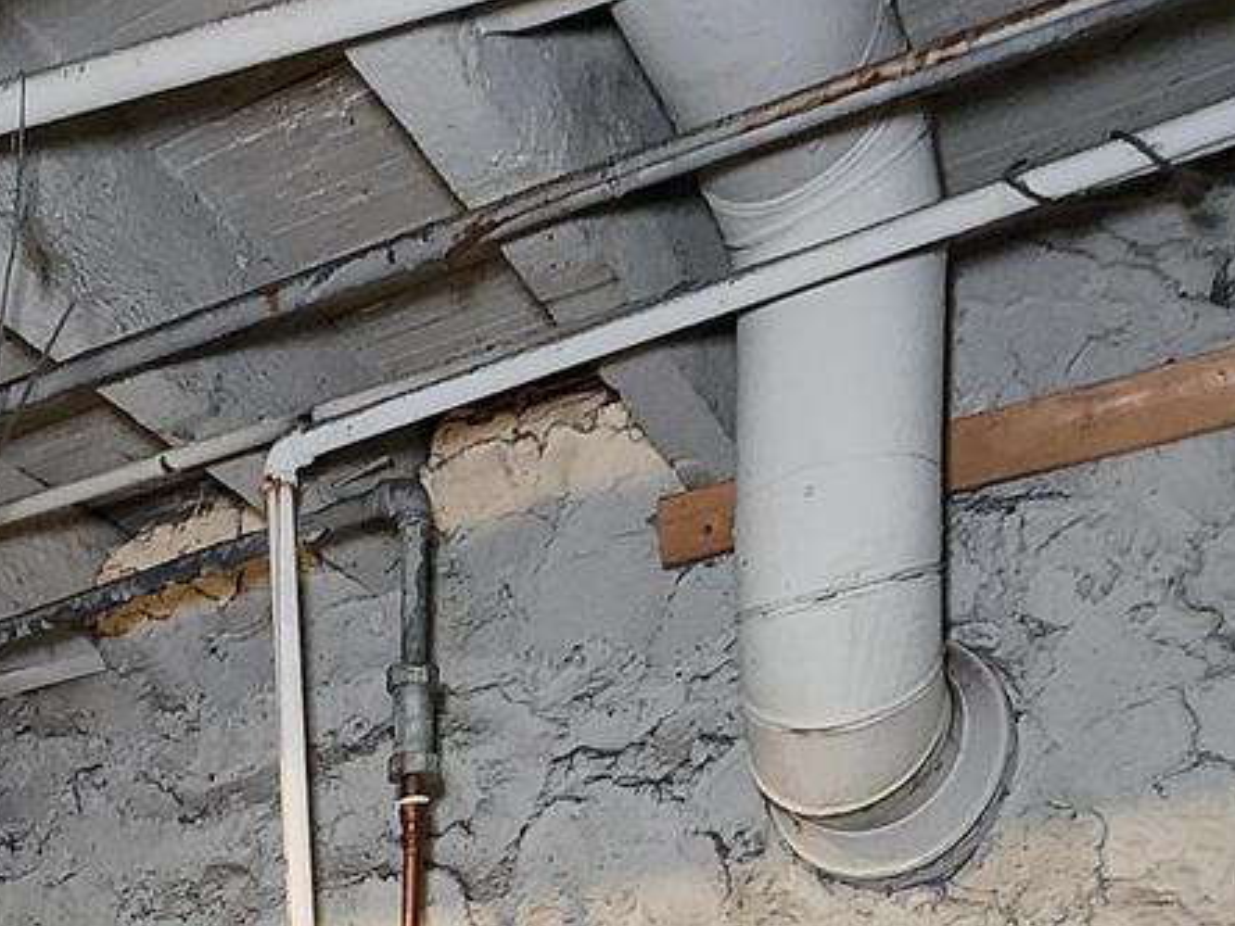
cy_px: 1440
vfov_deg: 24.1
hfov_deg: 39.0
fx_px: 1605
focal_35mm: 45
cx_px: 114
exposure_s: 1/24
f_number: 2.2
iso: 800
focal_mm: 2.2
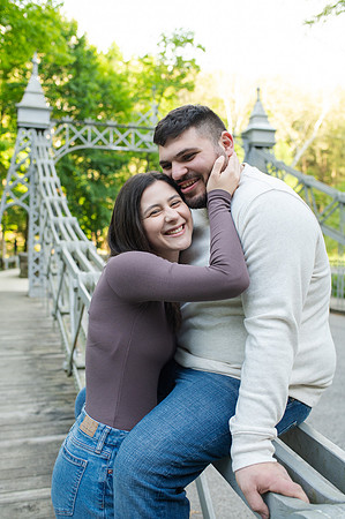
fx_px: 504
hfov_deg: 37.8
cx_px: 172
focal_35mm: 35
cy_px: 260
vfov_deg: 54.5
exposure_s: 1/320
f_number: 3.5
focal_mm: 35
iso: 500
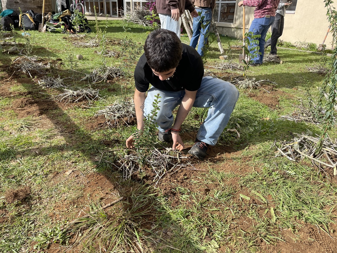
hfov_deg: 67.3
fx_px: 253
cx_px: 168
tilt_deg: -26.2
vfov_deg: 53.1
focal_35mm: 26
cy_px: 126
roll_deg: -1.2
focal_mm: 4.2
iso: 32
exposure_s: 1/1182
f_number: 1.6
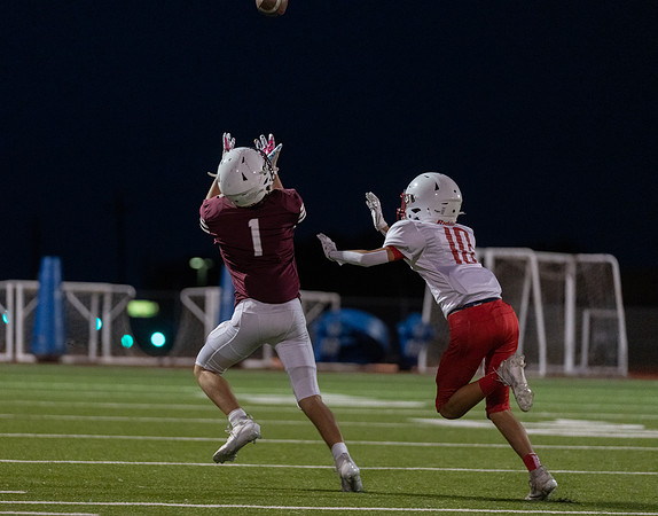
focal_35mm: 198
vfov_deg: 7.7
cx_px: 246
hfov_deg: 9.8
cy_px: 275
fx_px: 3824
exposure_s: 1/1250
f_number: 2.8
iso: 5000
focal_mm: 167
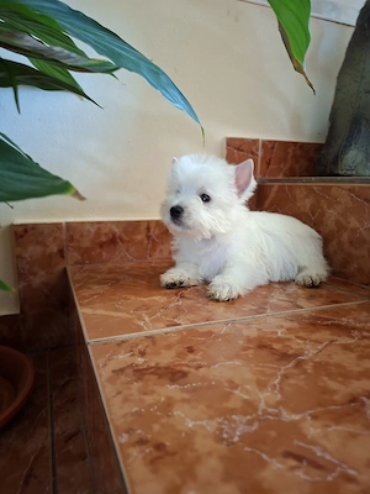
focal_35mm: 23
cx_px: 185
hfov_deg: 58.9
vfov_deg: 73.9
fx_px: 328
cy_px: 247
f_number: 1.8
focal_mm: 5.54
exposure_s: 1/24
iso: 400
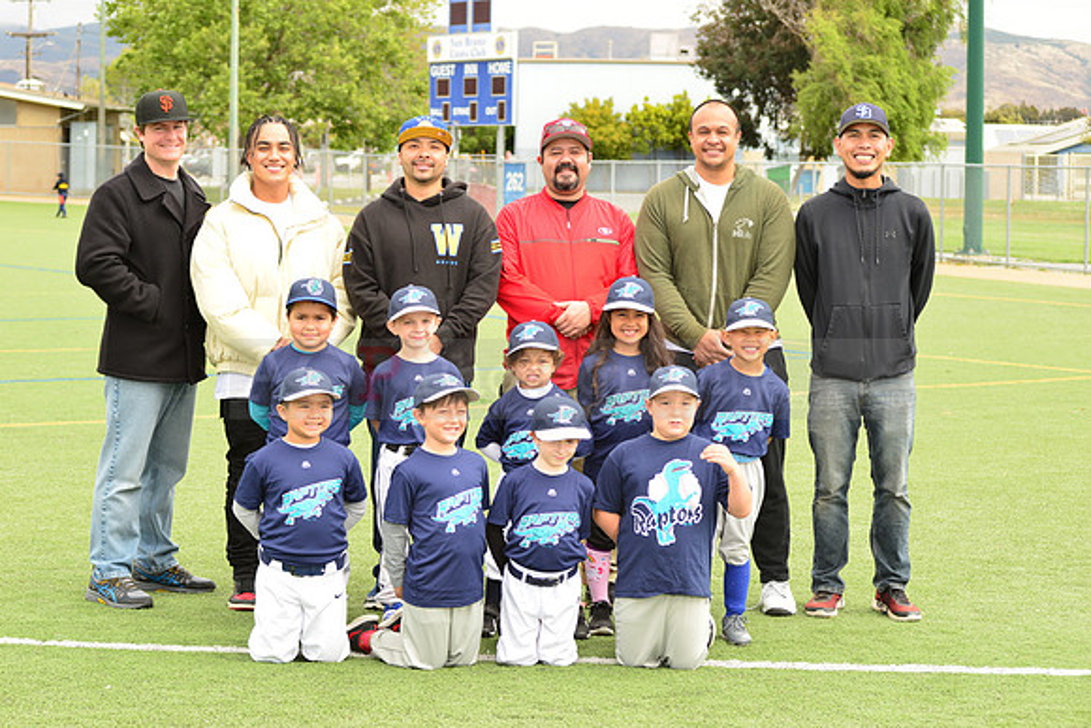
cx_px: 546
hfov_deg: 25.4
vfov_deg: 17.1
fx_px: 2425
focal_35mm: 80
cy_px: 364
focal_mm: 80
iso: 250
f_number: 8
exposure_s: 1/200
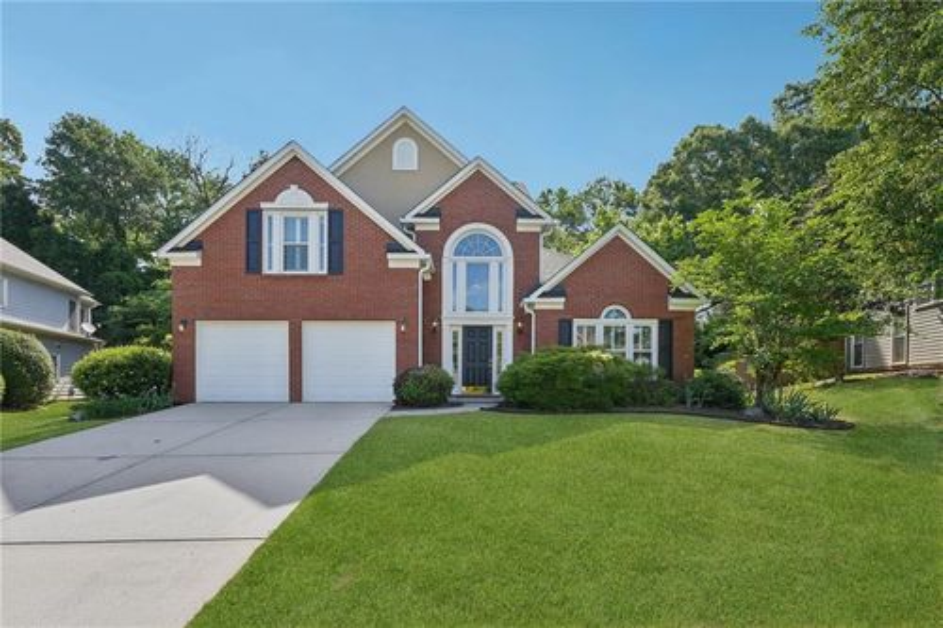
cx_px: 472
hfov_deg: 101.9
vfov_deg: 78.8
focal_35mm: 15
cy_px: 314
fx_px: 382
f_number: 8
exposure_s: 1/200
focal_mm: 14.6
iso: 100
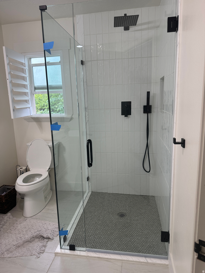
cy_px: 136
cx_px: 102
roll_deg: +1.6
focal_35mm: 24
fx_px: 190
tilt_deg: -11.0
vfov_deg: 71.6
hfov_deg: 56.8
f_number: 1.78
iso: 80
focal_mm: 6.86
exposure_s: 1/124
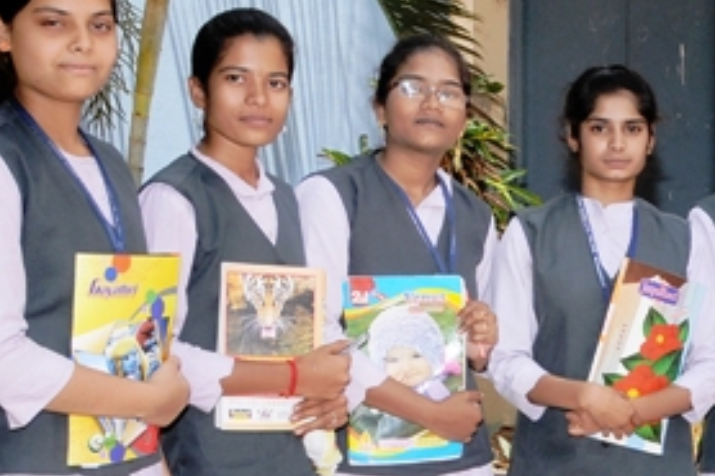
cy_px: 468
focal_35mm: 104
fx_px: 2064
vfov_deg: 13.0
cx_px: 1072
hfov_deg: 17.6
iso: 200
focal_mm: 20
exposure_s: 1/125
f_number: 9
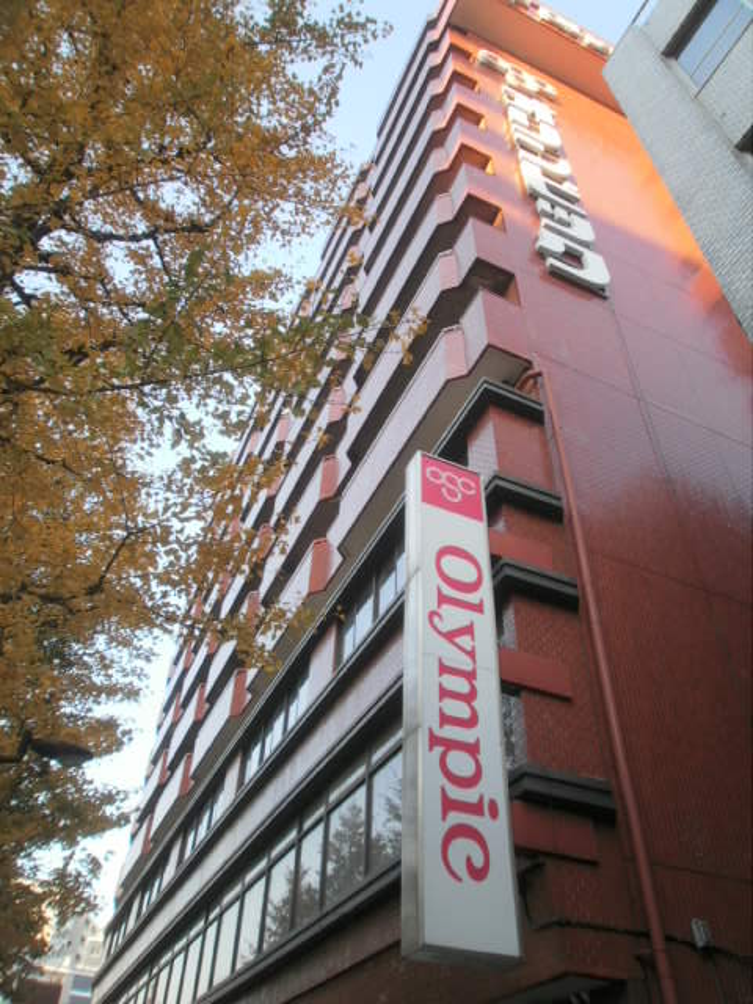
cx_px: 376
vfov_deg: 67.3
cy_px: 502
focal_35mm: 26
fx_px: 754
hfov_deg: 53.1
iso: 100
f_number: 2.6
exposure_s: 1/160
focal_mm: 4.65
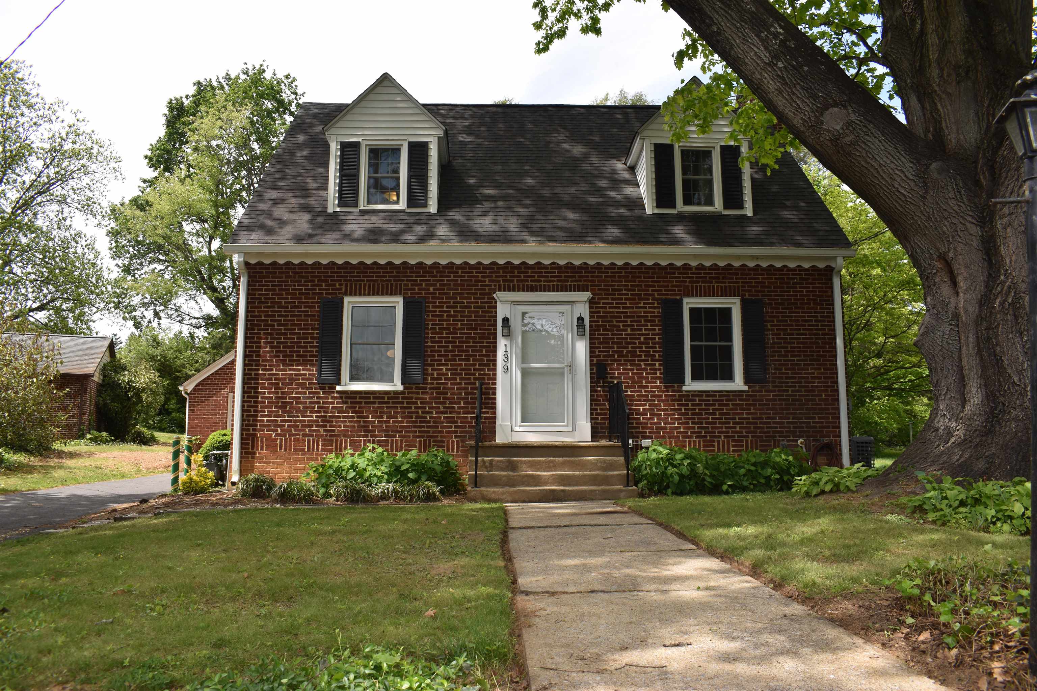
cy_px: 346
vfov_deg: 47.9
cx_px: 518
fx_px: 778
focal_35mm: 27
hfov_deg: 67.4
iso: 100
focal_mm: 18
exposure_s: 1/200
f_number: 7.1
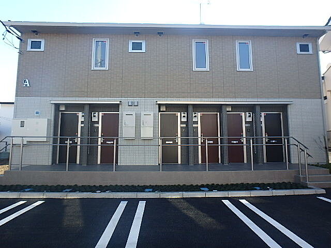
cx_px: 166
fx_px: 201
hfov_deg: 79.0
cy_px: 124
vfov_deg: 63.4
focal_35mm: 21
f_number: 3.5
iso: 125
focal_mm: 3.7
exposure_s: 1/320
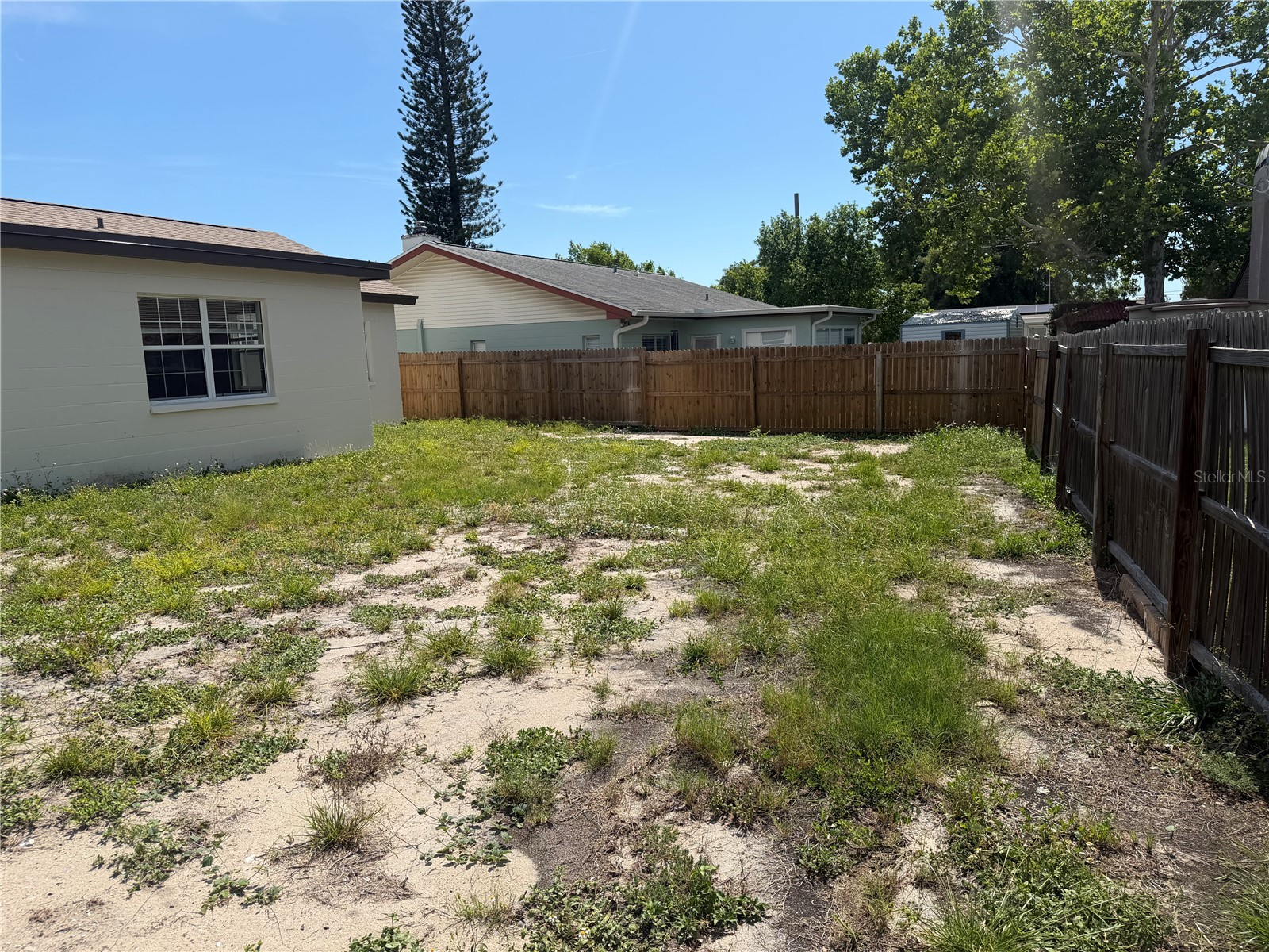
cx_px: 634
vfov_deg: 56.8
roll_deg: +2.5
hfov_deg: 71.6
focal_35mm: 24
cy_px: 476
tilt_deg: -7.5
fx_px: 880
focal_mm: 6.76
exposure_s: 1/4673
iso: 80
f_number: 1.78
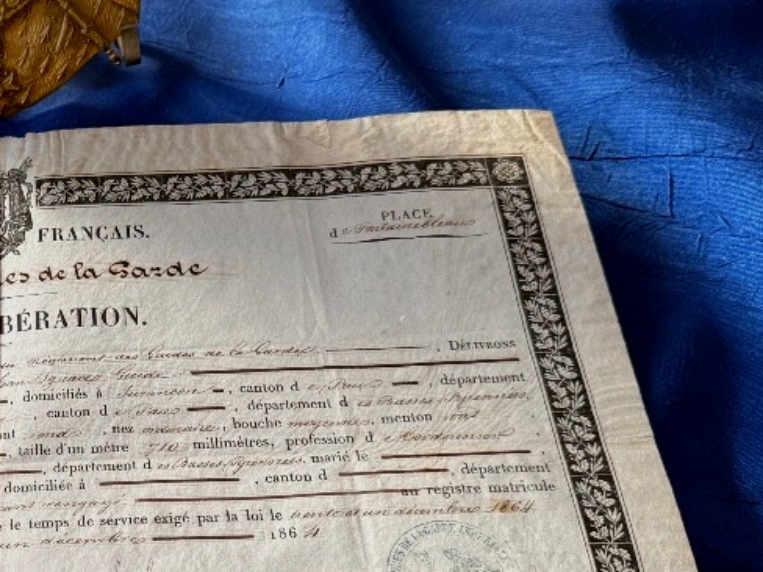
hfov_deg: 30.5
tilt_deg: -53.8
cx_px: 9
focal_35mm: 59
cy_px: 332
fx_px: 1300
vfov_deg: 24.8
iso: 200
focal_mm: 6.76
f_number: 1.78
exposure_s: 1/71
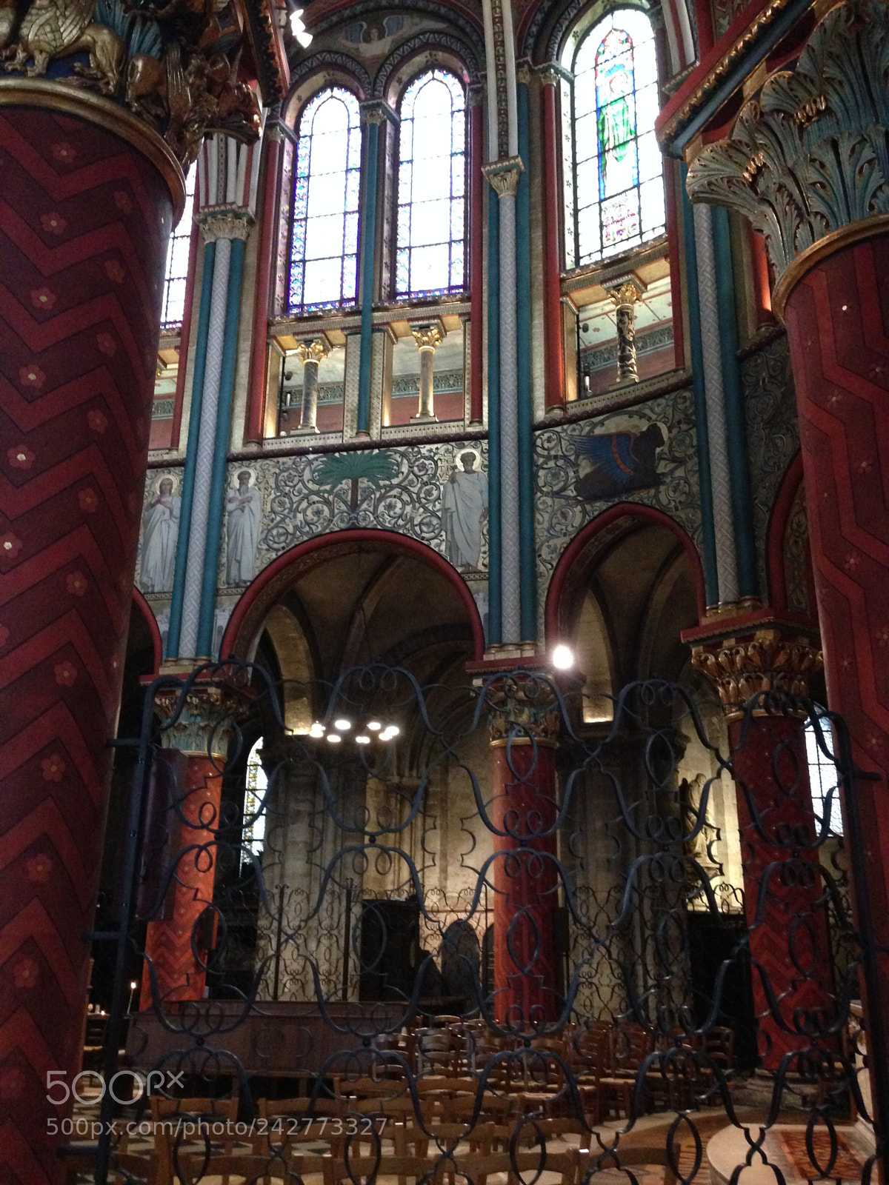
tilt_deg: +21.0
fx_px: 1130
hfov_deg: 42.9
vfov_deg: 55.4
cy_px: 592
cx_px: 444
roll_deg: -2.3
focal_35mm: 33
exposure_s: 1/15
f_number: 2.4
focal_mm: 4.12
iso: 500
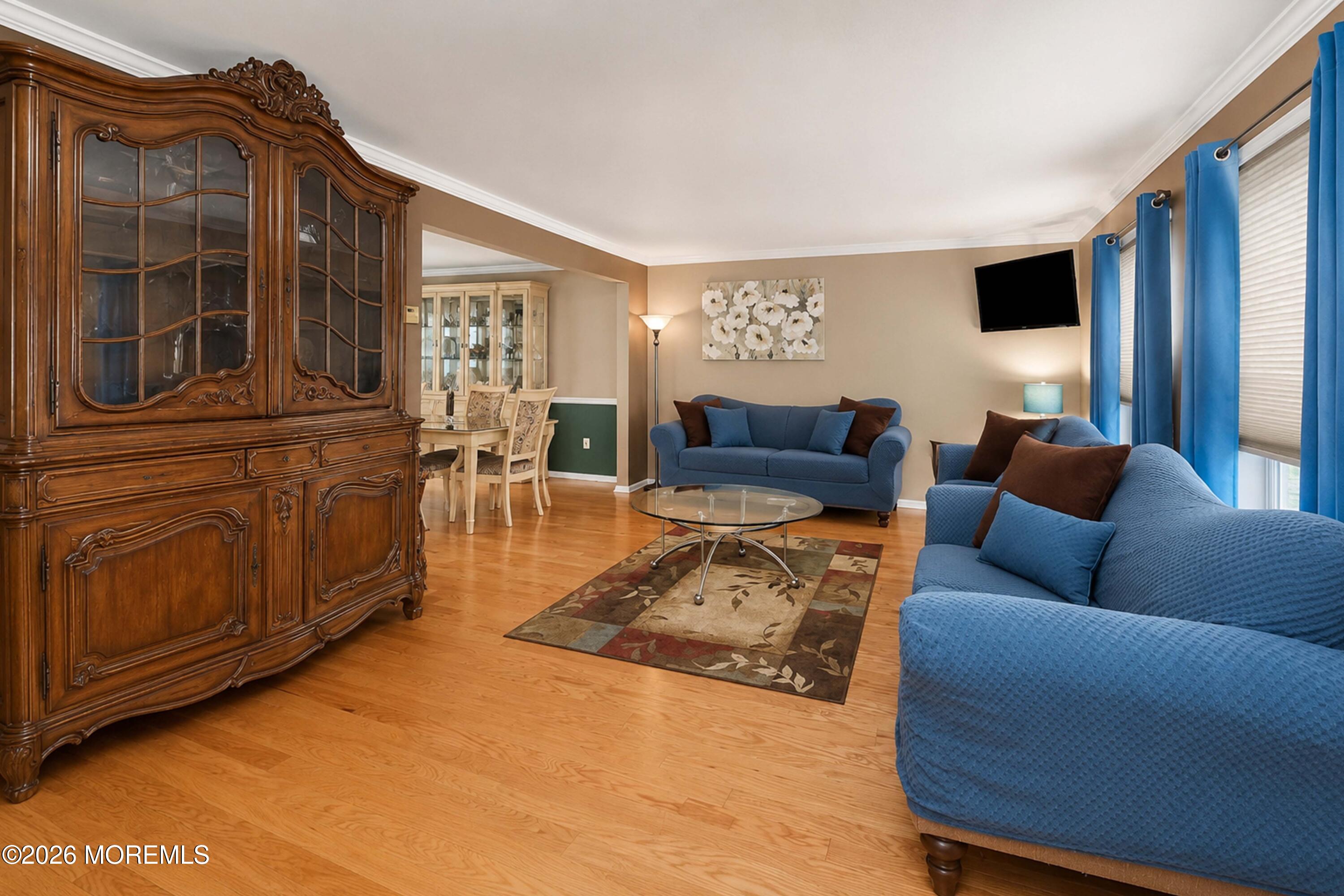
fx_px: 560
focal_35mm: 15
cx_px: 672
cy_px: 448
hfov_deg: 100.4
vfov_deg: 77.3
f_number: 8
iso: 2000
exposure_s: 1/60
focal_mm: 10
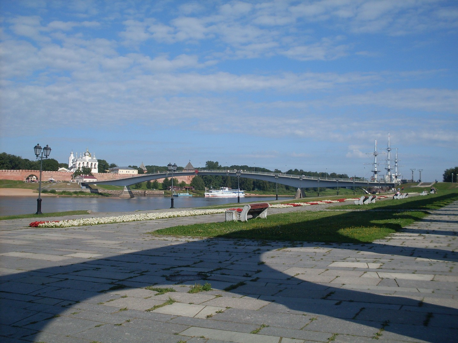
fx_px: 503
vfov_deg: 37.7
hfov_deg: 49.0
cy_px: 172
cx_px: 229
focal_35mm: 38
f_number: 8.4
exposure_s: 1/350
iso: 80
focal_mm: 6.3
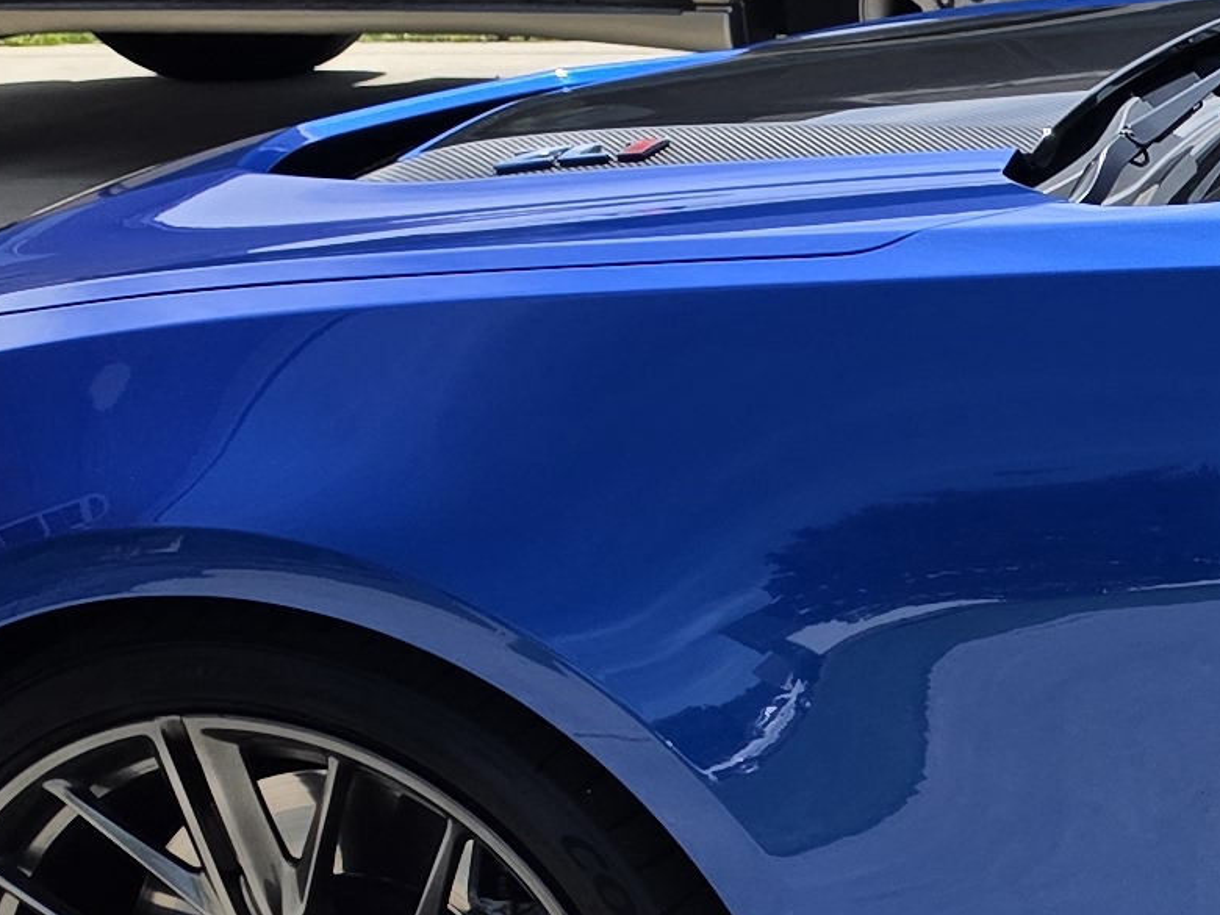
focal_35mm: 118
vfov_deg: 12.3
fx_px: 4159
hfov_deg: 14.0
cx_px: 2457
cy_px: 1073
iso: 64
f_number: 1.4
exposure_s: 1/5151
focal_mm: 6.5
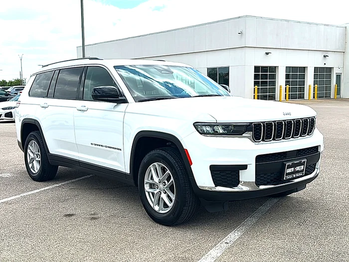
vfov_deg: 39.7
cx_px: 174
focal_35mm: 36
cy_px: 131
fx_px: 363
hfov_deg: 51.4
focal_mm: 6.86
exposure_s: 1/5051
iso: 80
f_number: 1.78
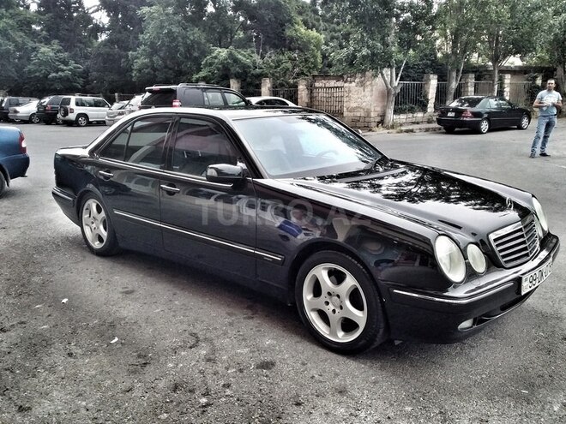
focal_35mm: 31
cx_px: 283
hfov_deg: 58.4
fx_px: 507
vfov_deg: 45.4
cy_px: 212
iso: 40
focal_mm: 3.3
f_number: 2.2
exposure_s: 1/120
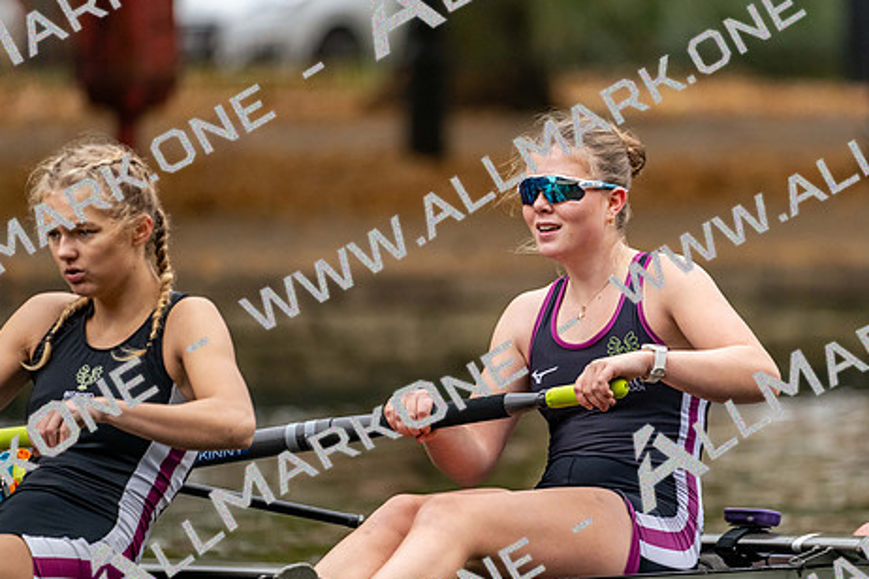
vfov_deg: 2.7
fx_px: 12117
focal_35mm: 502
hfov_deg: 4.1
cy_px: 336
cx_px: 472
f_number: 4.5
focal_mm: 400
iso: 2200
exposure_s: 1/2500
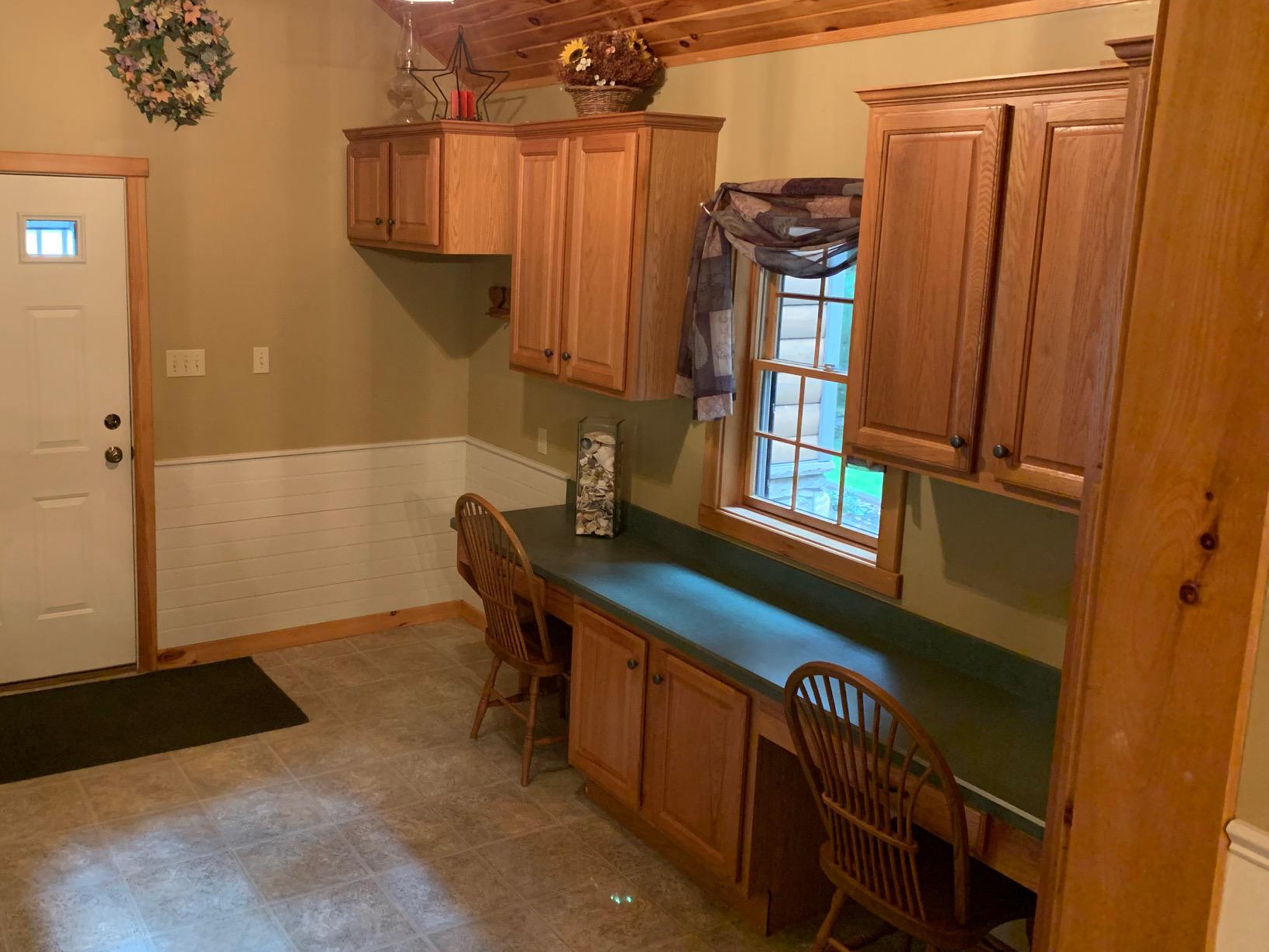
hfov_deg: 56.3
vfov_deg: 44.1
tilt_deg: -9.6
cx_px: 497
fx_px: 1173
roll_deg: -1.1
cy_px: 439
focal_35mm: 32
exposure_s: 1/30
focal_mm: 4.25
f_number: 1.8
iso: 640
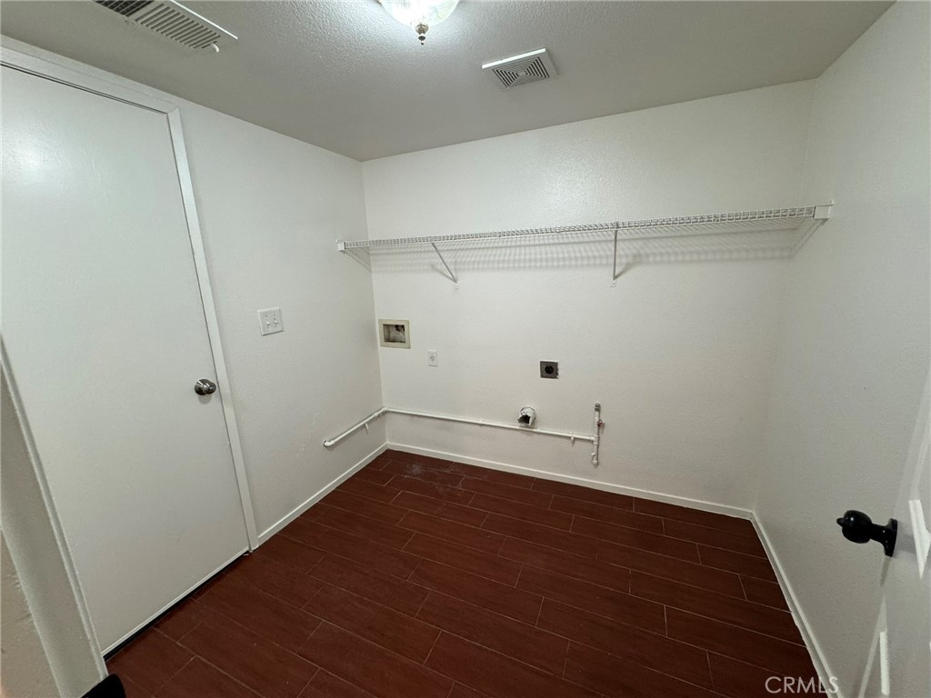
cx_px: 466
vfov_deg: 85.7
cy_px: 349
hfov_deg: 102.1
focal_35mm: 14
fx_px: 377
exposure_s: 1/60
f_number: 2.2
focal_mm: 2.22
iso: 160
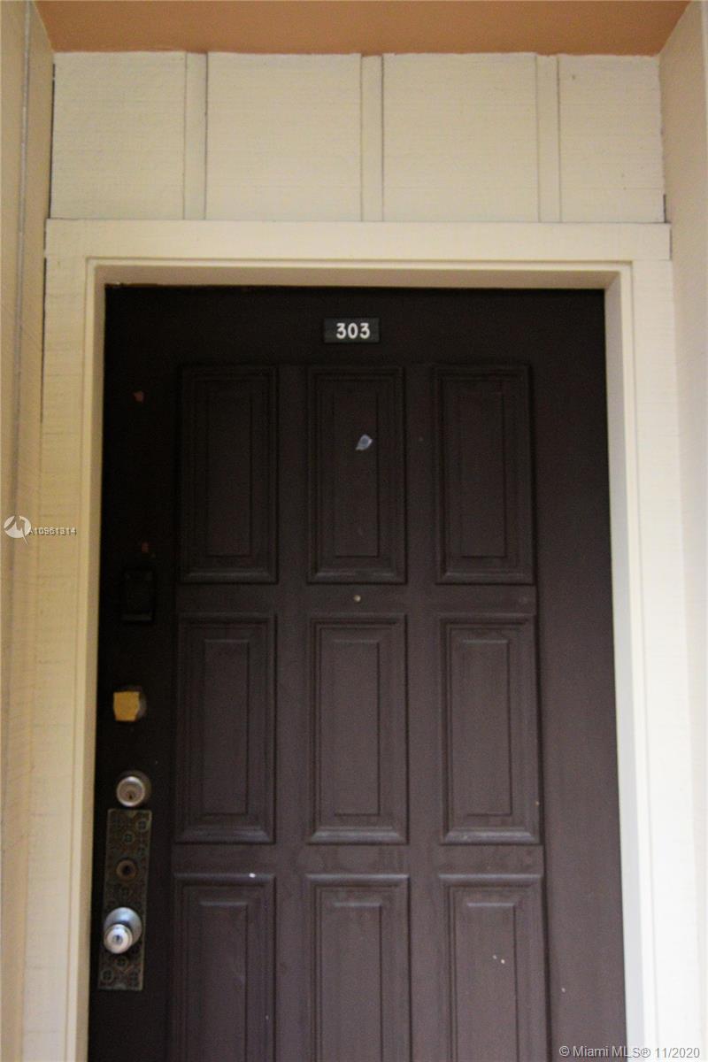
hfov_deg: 59.5
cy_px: 531
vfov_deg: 81.2
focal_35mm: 21
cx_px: 354
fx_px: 619
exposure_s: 1/60
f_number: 6.3
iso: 800
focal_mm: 14
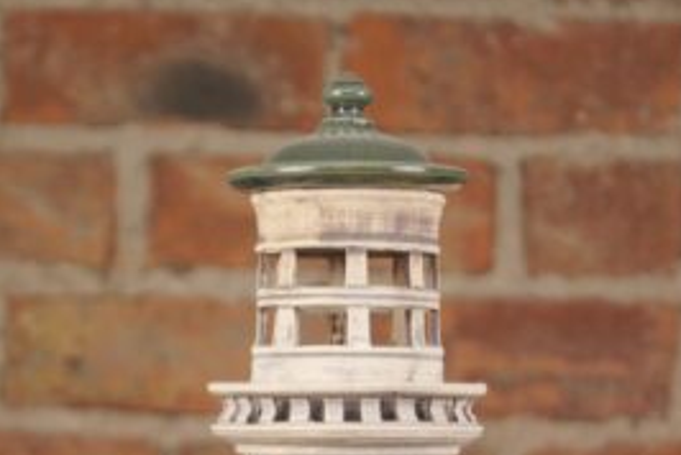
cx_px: 338
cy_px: 437
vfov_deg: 9.8
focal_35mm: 140
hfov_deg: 14.7
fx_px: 2648
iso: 100
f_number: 5.6
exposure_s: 1/160
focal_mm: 55
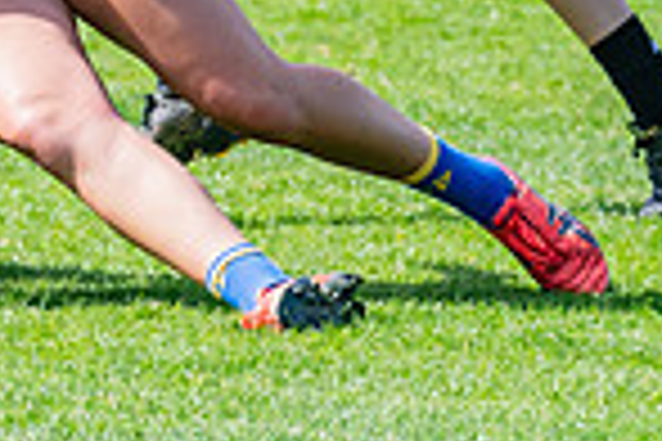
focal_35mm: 1022
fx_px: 18792
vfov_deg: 1.3
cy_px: -197
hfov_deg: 2.0
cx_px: -280
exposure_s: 1/1600
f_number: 8
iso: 800
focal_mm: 220
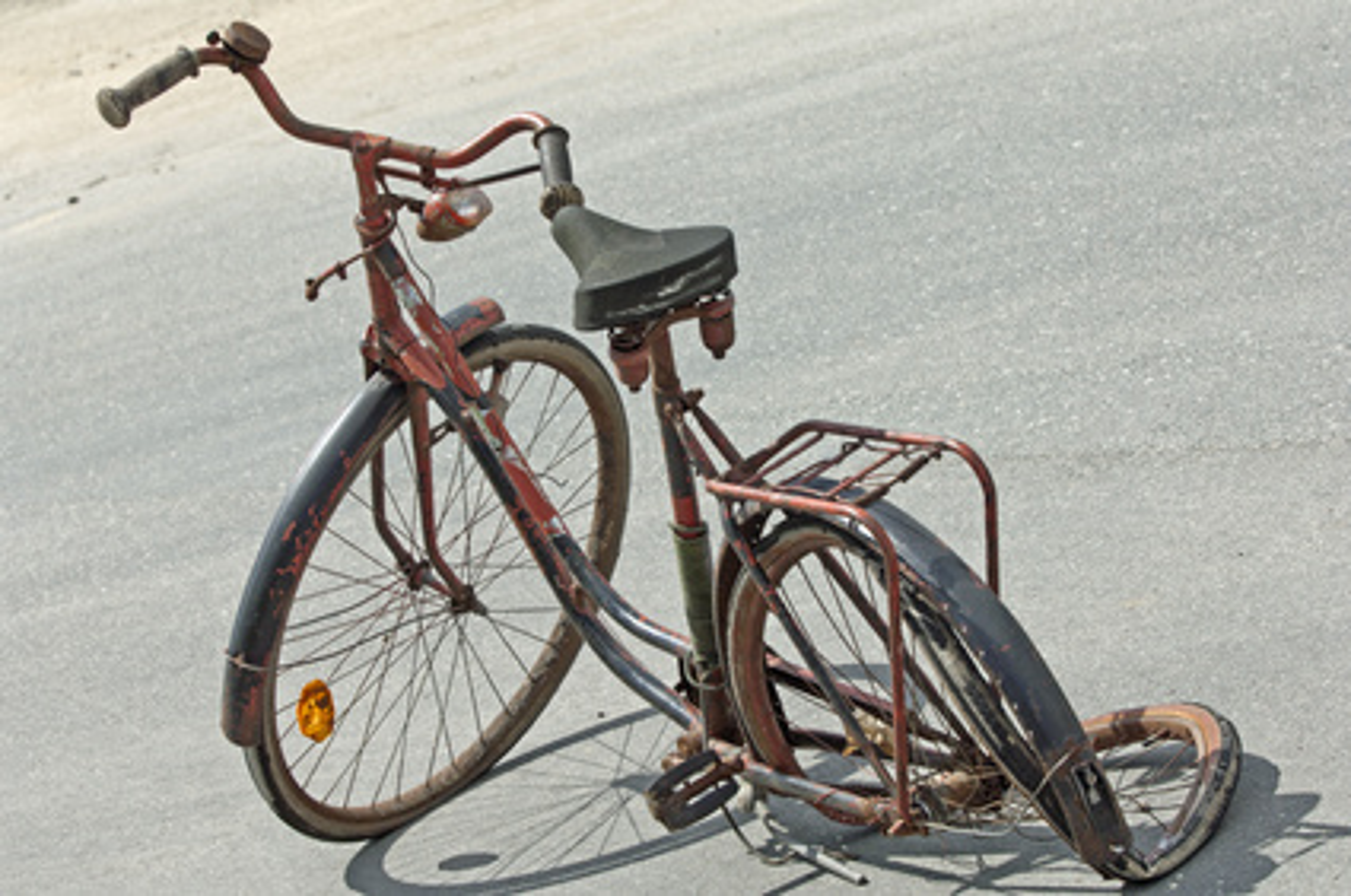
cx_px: 676
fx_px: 5171
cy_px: 448
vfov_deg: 9.9
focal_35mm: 138
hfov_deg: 14.9
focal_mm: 92
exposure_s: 1/320
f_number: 8.5
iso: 100
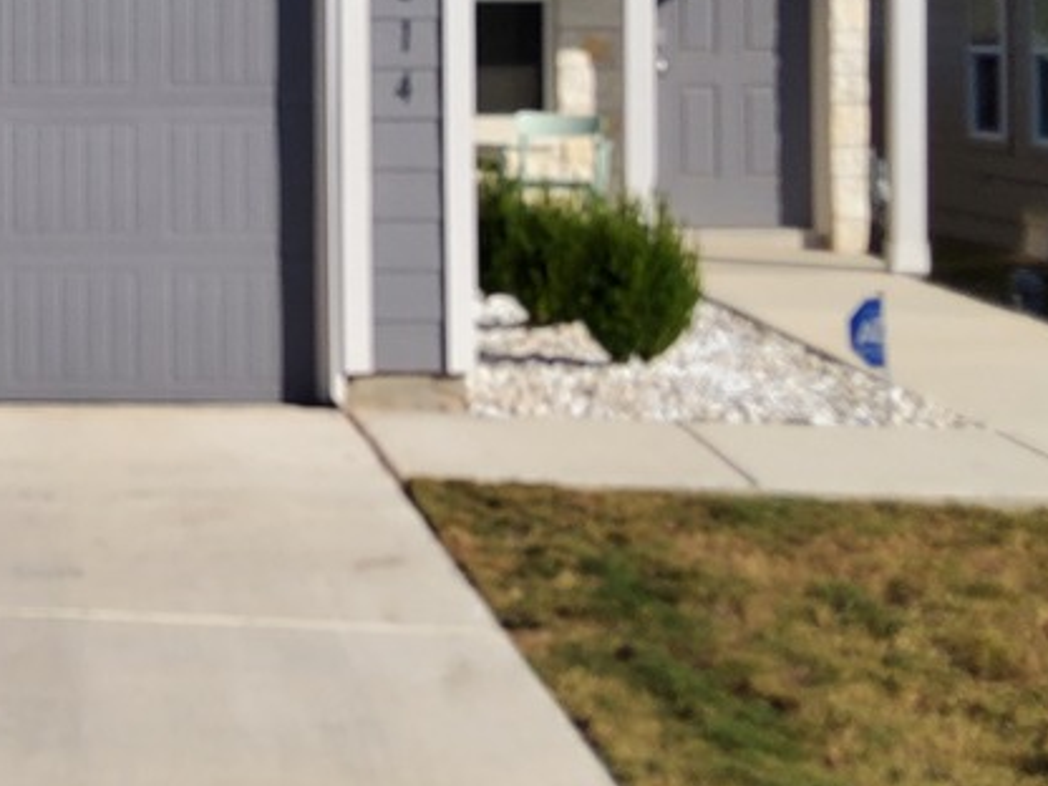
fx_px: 2725
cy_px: 13
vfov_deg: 16.1
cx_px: -194
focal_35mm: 90
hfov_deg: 20.4
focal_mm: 3.08
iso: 50
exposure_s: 1/2010
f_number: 2
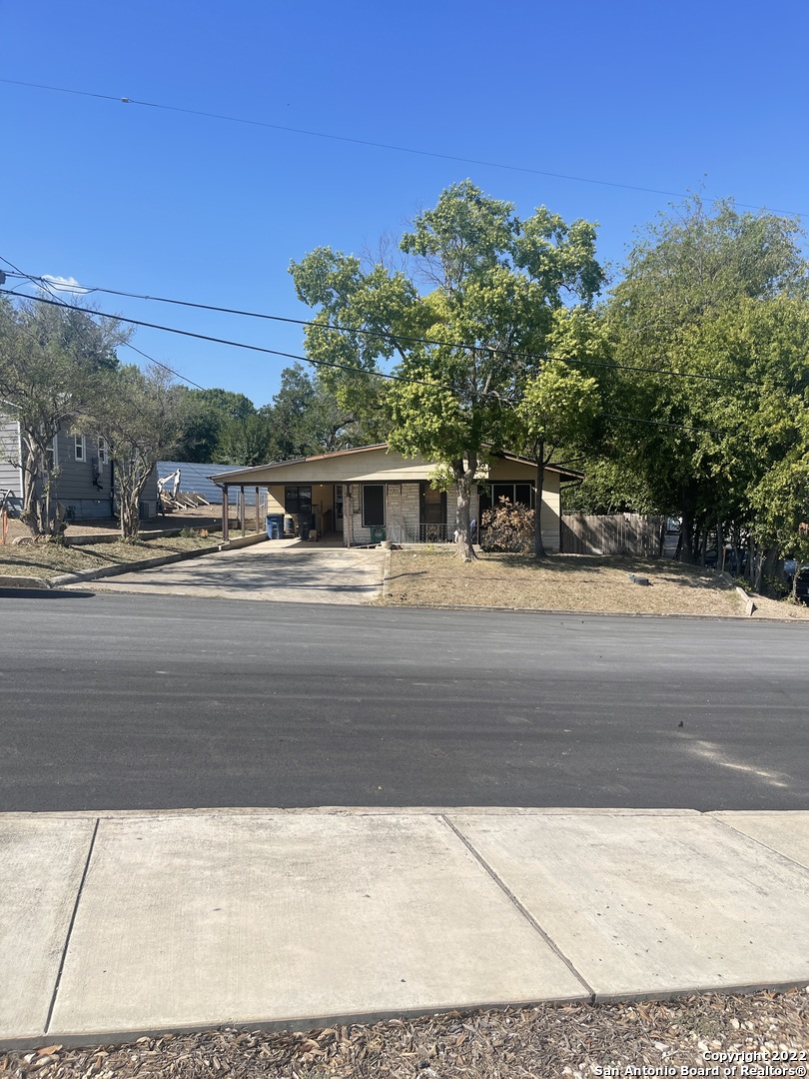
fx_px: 810
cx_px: 404
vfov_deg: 67.3
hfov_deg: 53.1
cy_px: 540
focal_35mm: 26
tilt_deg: -2.9
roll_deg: -0.7
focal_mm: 5.1
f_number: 1.6
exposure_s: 1/3559
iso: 32
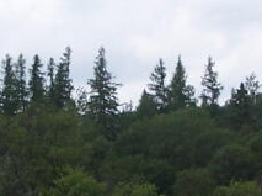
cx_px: 151
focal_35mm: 183
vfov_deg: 8.1
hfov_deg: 10.8
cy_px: 96
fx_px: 1383
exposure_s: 1/640
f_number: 4
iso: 80
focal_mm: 6.3
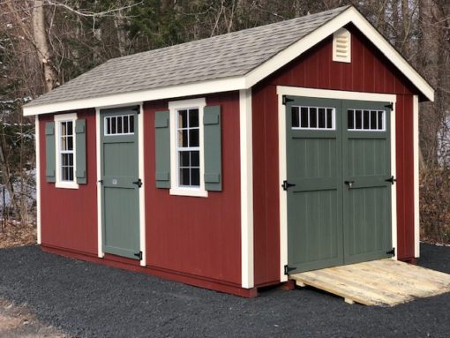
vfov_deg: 28.1
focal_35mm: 52
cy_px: 169
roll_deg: +1.3
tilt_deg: +0.6
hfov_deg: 36.8
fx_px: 676
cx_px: 225
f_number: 2.4
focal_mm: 6
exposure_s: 1/209
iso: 16
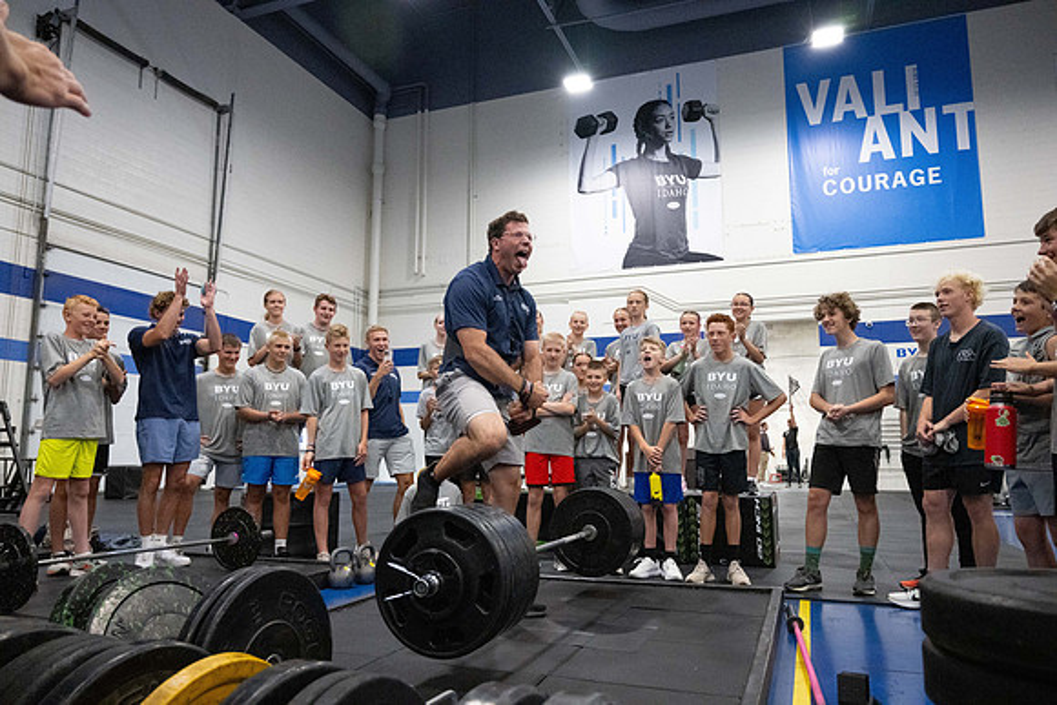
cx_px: 528
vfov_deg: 49.6
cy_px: 352
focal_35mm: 26
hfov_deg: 69.4
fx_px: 764
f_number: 4
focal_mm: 26
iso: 10000
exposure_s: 1/320
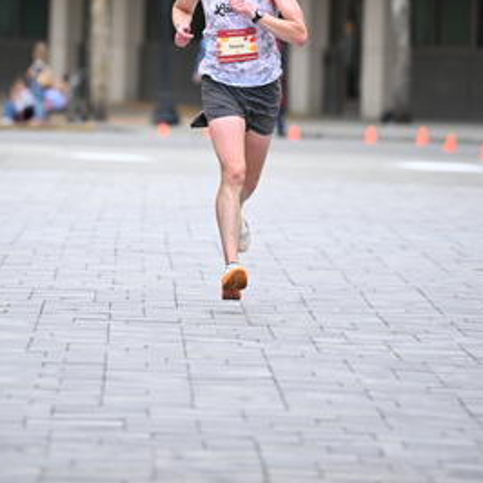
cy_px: 15
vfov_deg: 5.0
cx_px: 186
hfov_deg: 5.0
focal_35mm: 351
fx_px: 5541
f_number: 2.8
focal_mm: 200
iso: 1600
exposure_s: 1/800
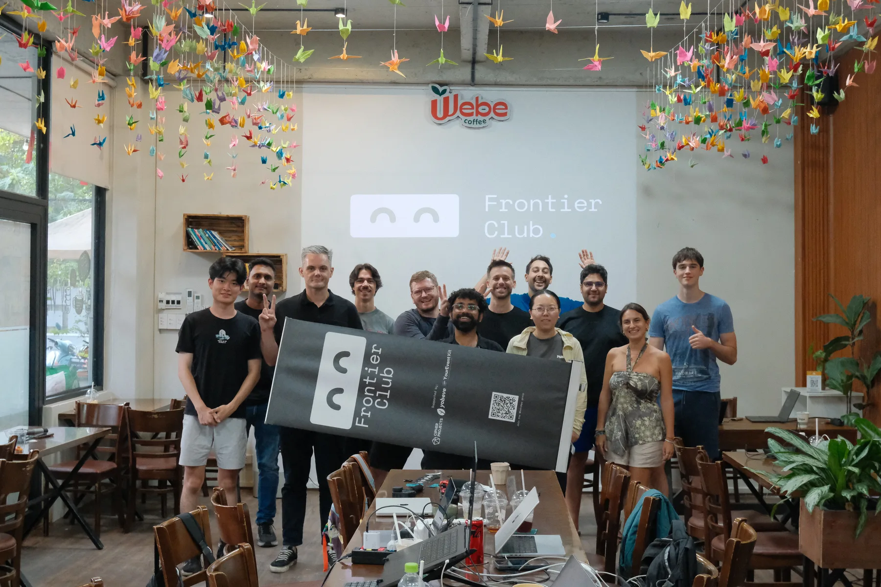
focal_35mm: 46
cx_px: 440
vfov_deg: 29.2
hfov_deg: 42.7
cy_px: 294
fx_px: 1126
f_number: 5.6
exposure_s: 1/125
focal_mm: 30.5
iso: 5000
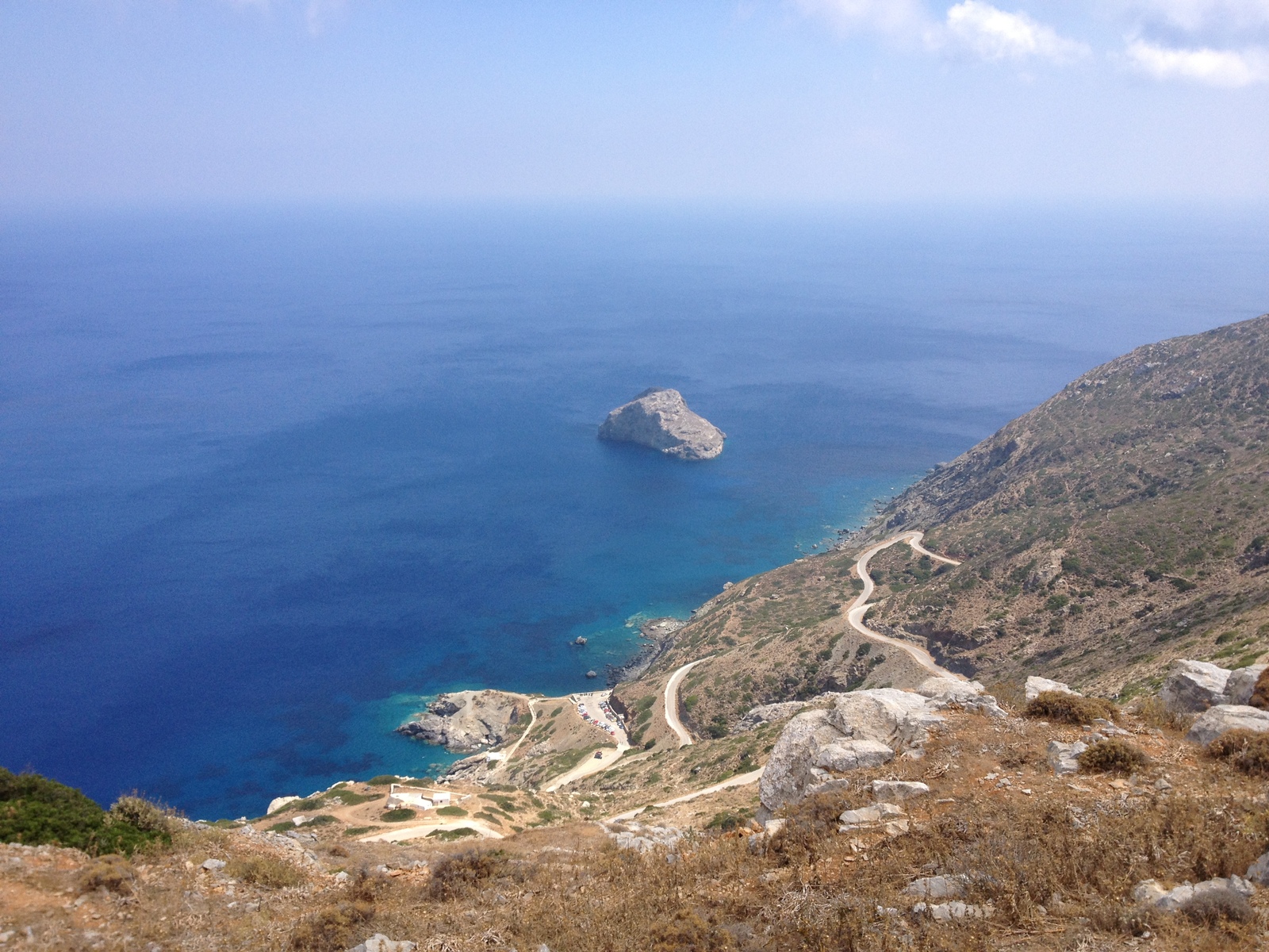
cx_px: 634
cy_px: 476
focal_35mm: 35
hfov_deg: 52.6
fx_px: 1283
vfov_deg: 40.7
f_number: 2.4
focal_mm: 4.28
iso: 50
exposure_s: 1/1672
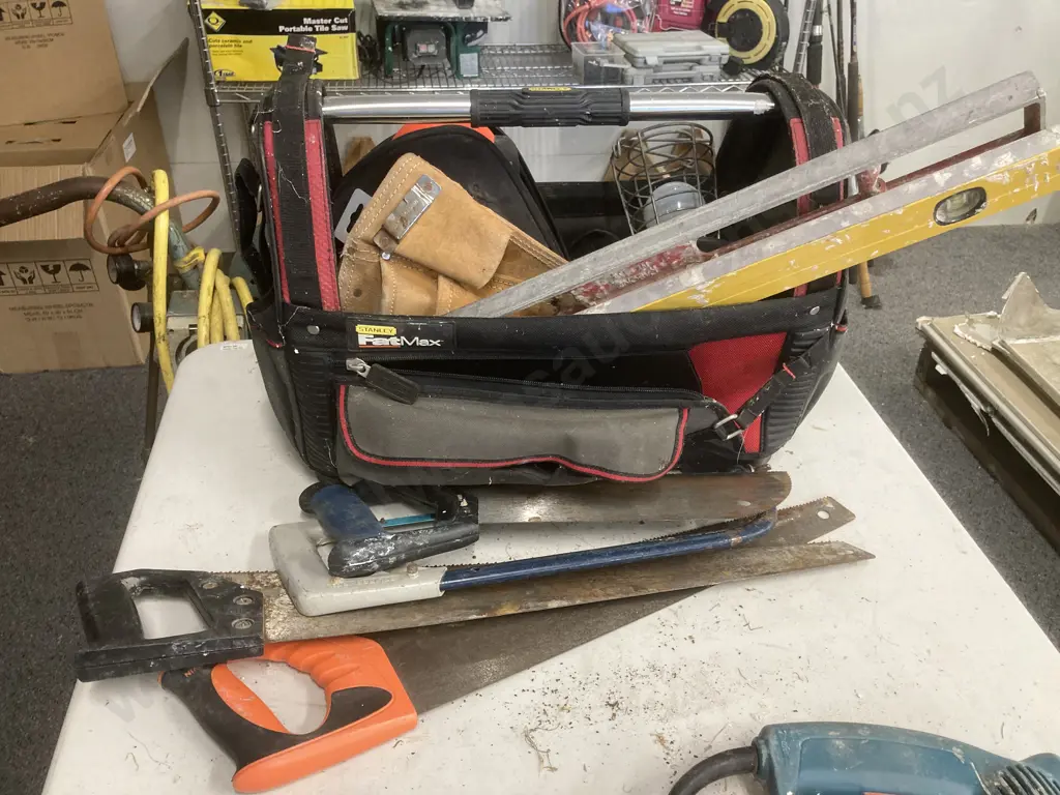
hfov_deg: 63.4
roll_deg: -2.1
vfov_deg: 49.7
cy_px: 398
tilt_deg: -34.5
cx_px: 530
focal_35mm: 28
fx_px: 857
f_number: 1.8
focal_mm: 3.99
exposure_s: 1/50
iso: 160
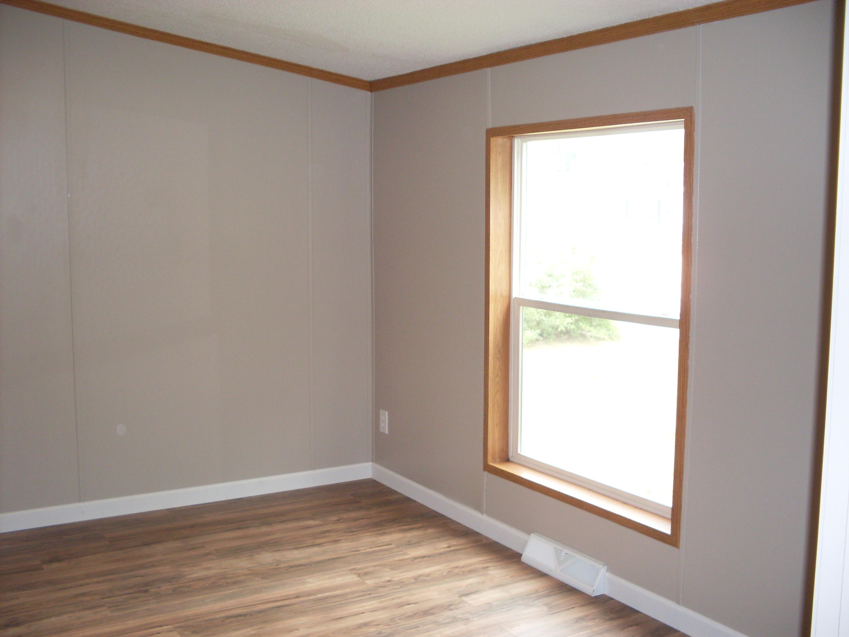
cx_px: 424
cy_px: 318
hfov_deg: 49.0
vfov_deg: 37.7
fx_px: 932
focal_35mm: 38
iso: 100
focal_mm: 6.3
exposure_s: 1/45
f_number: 2.8
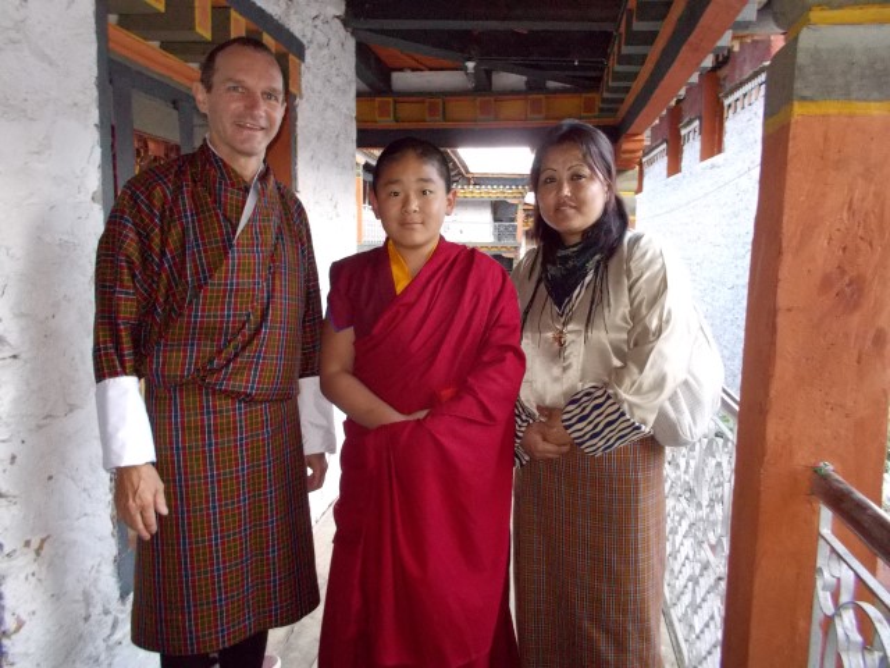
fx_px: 746
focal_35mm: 29
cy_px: 334
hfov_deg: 61.7
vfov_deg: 48.2
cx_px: 445
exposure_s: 1/30
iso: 500
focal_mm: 4.1
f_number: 3.3
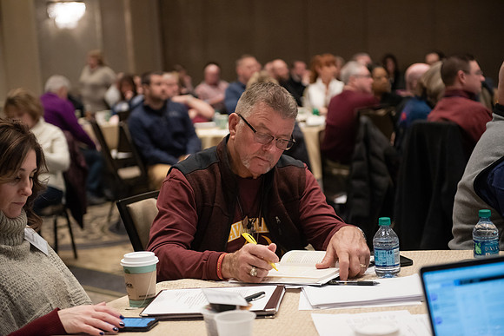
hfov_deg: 28.8
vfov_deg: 19.5
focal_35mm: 70
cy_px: 168
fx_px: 980
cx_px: 252
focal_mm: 70
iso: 4000
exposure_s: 1/160
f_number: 2.8
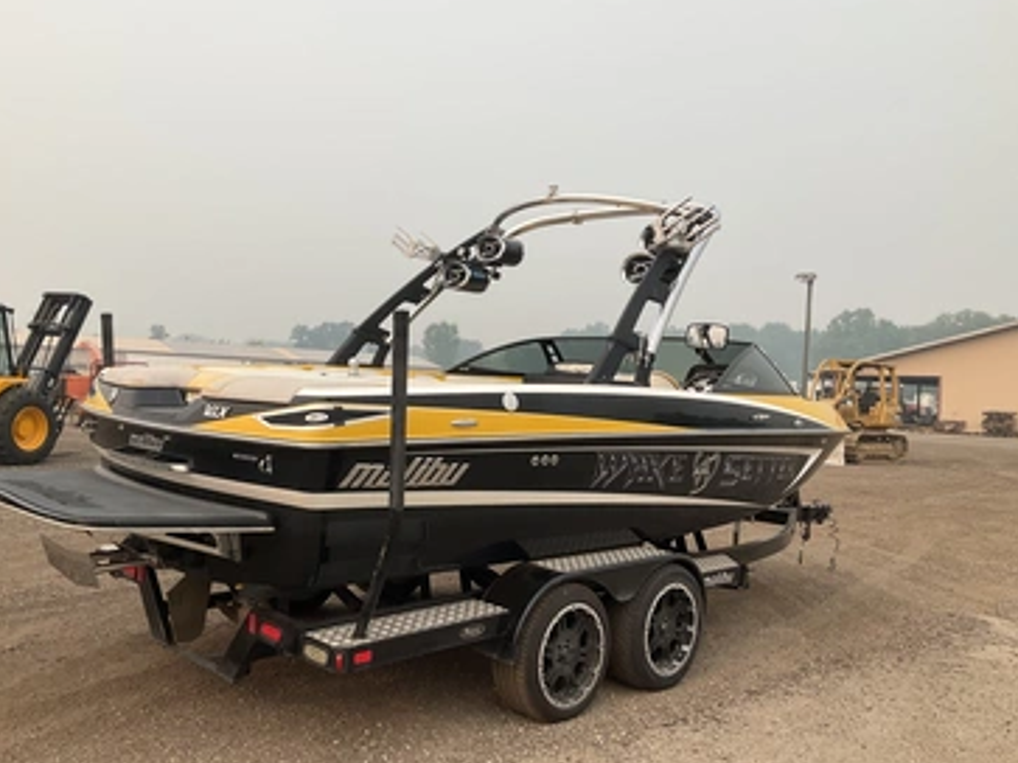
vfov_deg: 44.1
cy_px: 398
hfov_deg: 56.7
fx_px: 941
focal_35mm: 32
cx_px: 460
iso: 25
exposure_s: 1/929
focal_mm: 3
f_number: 1.8
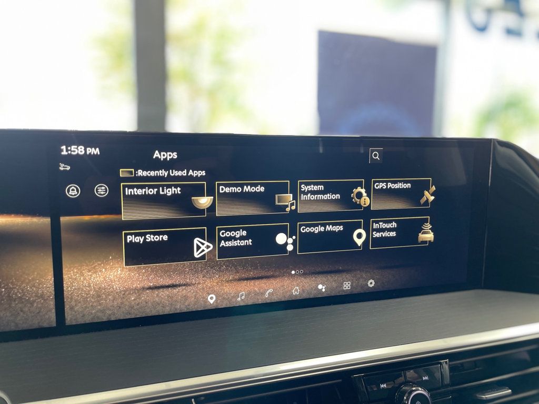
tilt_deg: -7.0
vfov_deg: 53.1
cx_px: 270
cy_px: 202
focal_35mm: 26
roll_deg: -0.2
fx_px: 405
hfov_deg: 67.3
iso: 125
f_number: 1.6
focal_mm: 4.2
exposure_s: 1/60
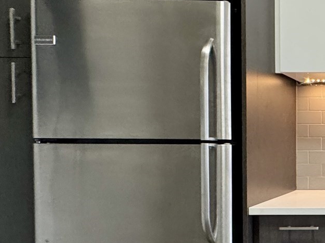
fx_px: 432
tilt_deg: -0.2
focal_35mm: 46
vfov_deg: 31.3
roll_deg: -0.7
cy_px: 158
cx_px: 450
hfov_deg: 30.1
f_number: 2.2
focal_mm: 2.22
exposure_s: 1/60
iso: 400
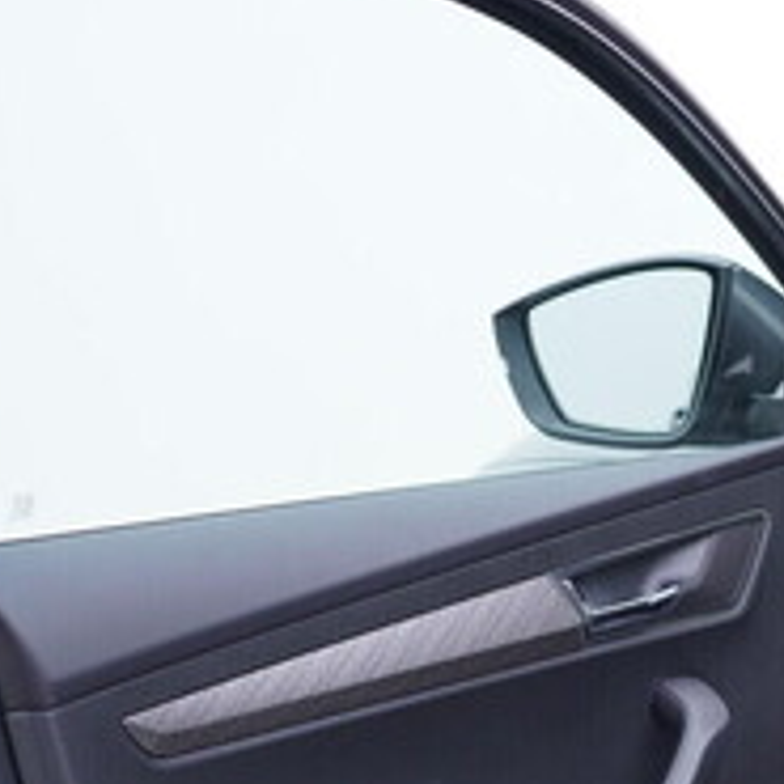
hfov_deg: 18.1
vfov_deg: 18.8
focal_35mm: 91
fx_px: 2332
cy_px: 676
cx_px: 962
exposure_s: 1/50
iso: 125
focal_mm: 24
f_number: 3.2
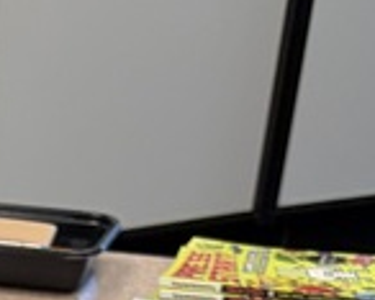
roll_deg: +0.5
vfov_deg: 6.7
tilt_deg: -42.2
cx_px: -339
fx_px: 1977
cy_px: 1246
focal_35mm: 178
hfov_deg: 10.1
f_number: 1.6
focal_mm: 5.96
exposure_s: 1/121
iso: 80
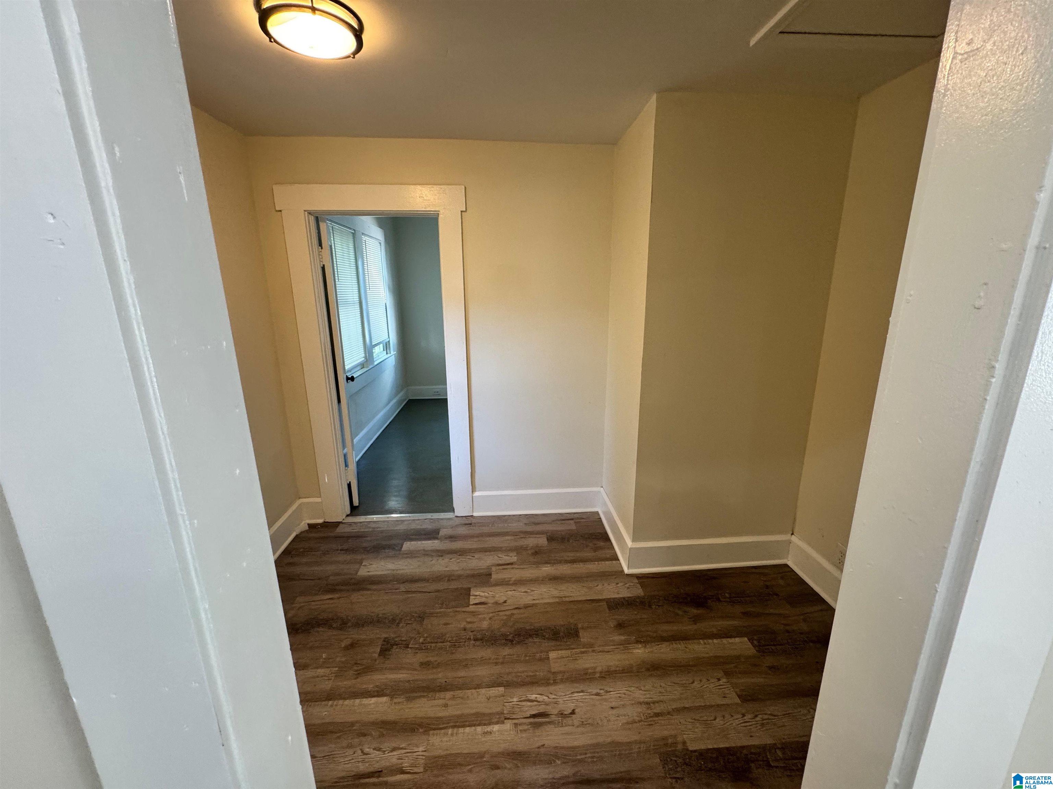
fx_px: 426
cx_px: 526
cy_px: 394
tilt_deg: -14.0
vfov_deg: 85.7
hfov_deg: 102.1
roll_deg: +0.3
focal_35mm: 14
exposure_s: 1/120
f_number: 2.2
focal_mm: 2.22
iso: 250
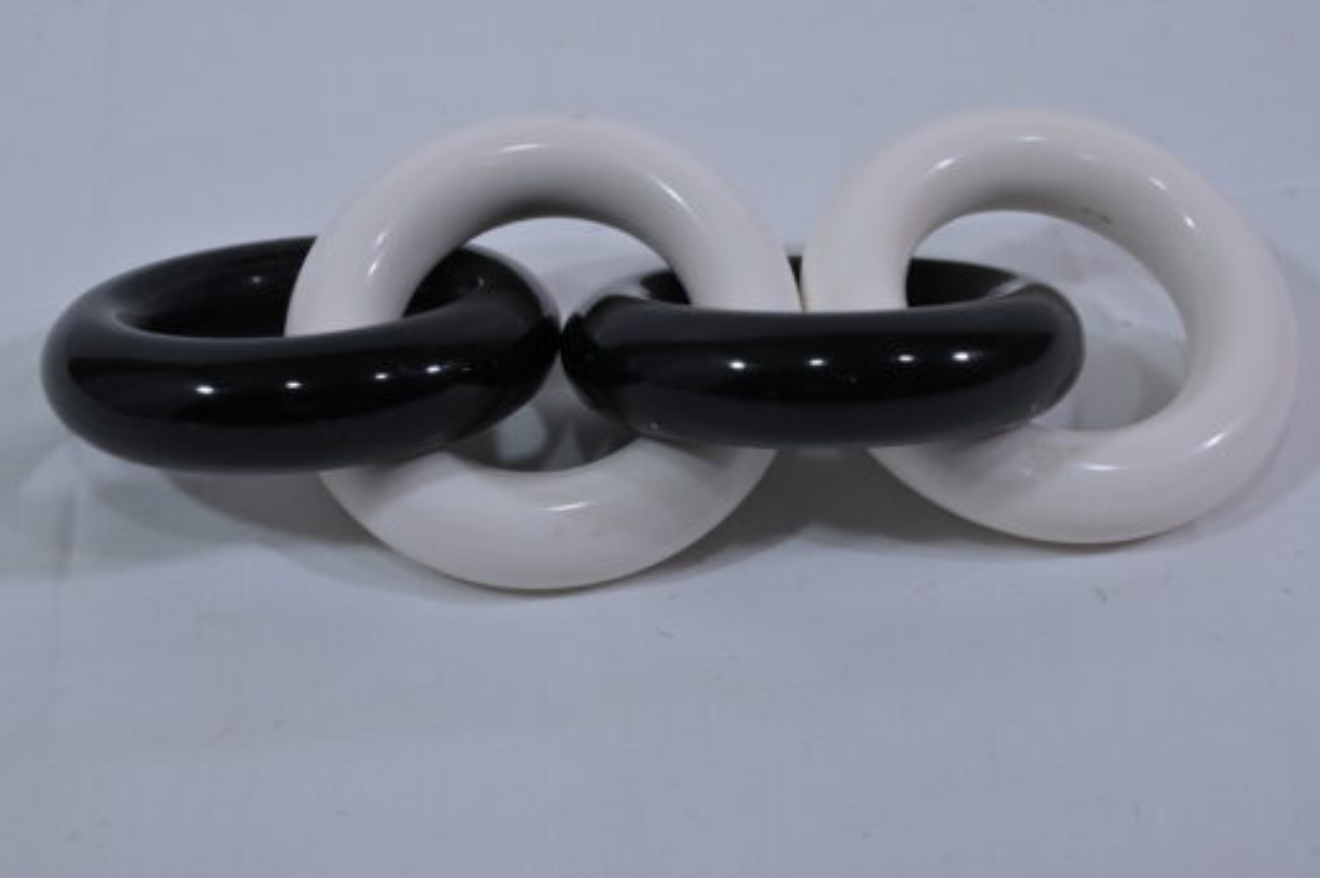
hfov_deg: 33.4
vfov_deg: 22.6
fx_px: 2199
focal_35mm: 60
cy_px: 377
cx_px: 670
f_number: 10
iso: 640
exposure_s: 1/125
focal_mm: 52
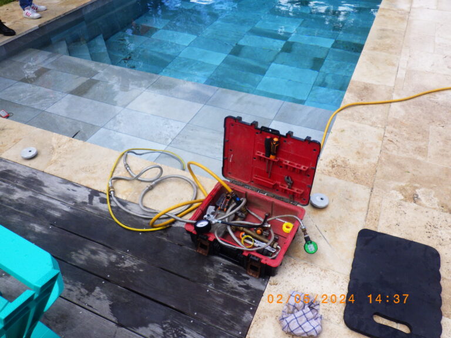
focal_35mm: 28
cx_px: 226
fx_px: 365
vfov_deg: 49.7
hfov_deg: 63.4
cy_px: 169
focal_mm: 5
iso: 125
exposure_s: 1/500
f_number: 4.2
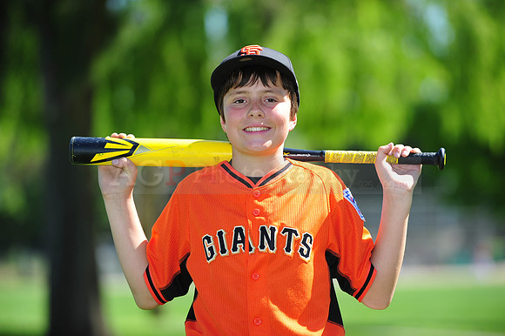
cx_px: 252
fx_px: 2804
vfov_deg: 6.9
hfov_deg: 10.3
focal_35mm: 200
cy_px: 168
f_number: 4.5
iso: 200
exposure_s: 1/640
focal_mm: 200
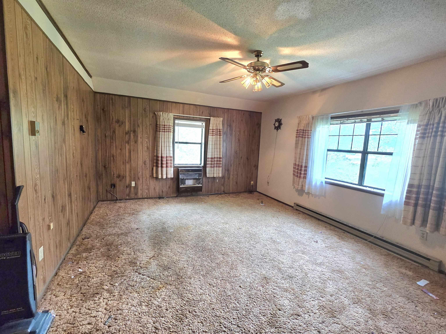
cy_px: 167
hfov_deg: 106.2
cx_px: 223
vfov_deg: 89.9
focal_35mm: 13
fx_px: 168
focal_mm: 2.2
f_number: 2.2
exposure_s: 1/60.2
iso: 500
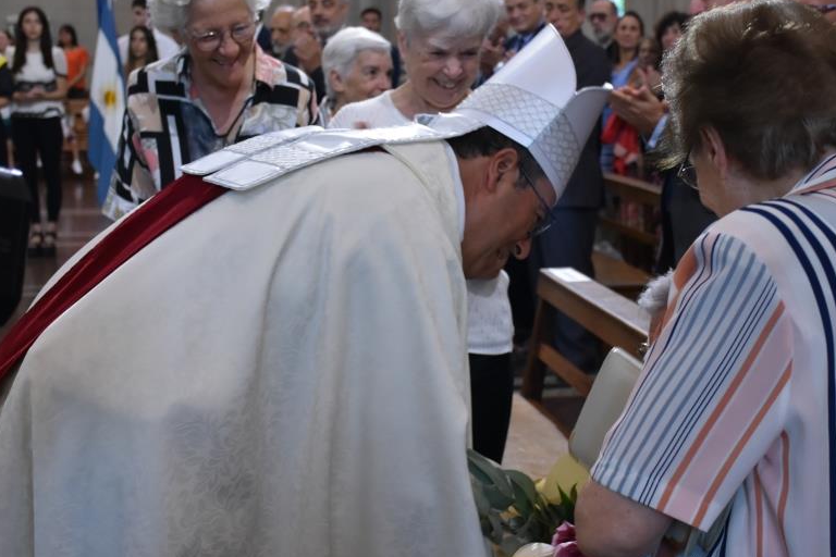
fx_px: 1486
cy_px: 341
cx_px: 533
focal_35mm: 64
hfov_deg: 31.3
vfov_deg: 21.2
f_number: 4
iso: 1250
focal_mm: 32
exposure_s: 1/25
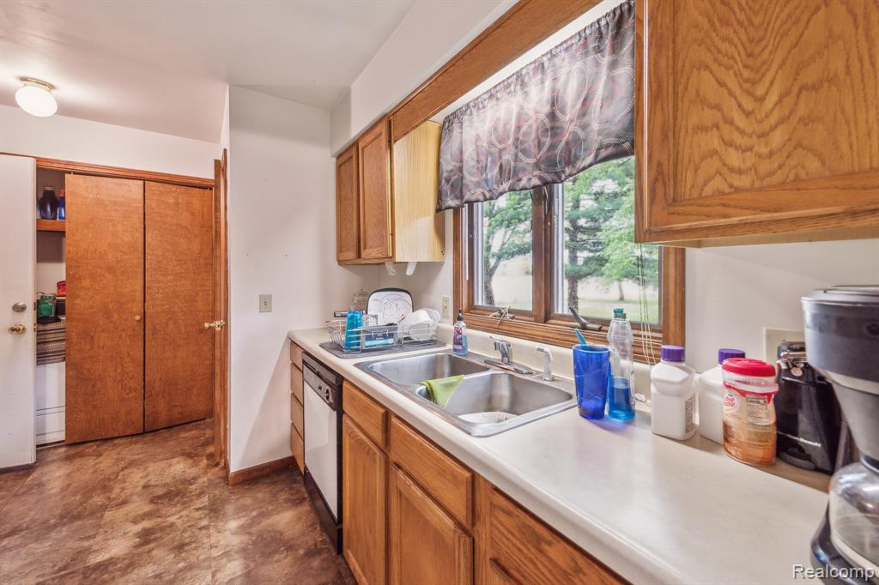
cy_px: 292
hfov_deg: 104.3
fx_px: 342
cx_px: 440
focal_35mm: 14
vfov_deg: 81.2
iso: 1000
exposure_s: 1/10
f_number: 8
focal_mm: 14
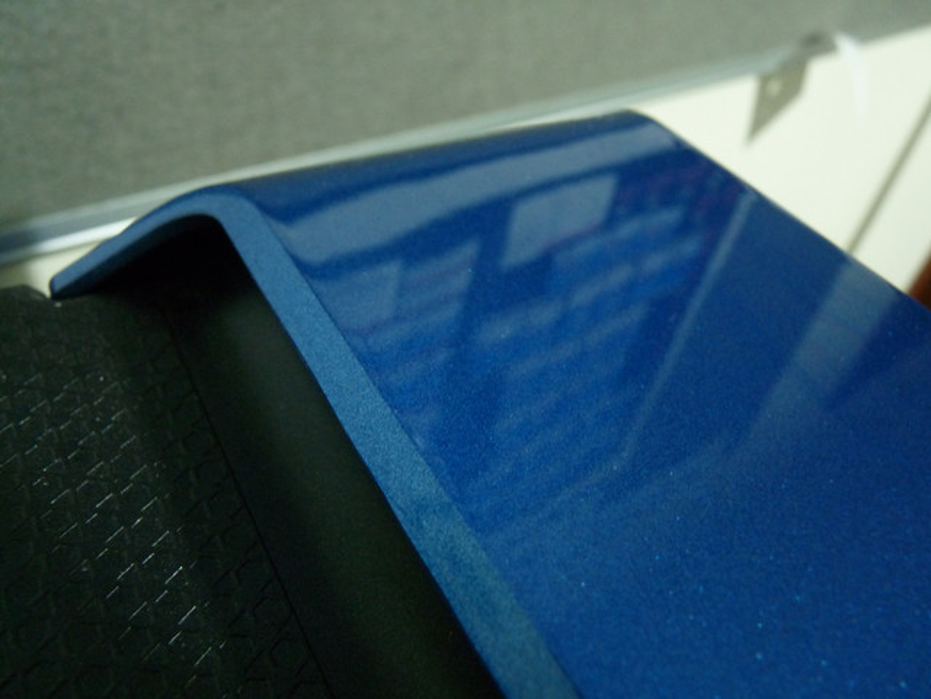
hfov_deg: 65.3
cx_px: 466
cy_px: 350
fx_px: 726
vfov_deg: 51.4
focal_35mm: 27
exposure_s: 1/5
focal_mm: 4.8
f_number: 2.8
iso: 400
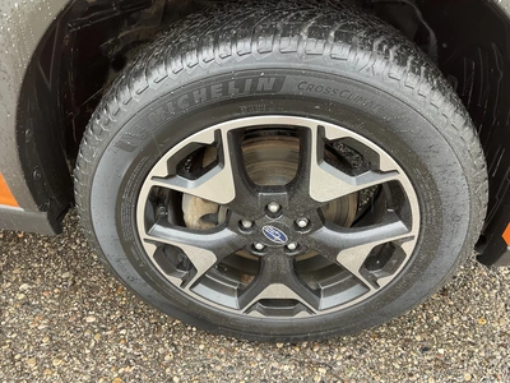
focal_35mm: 29
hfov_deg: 61.7
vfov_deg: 48.2
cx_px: 255
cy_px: 192
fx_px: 427
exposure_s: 1/84
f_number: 1.8
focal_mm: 3
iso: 64
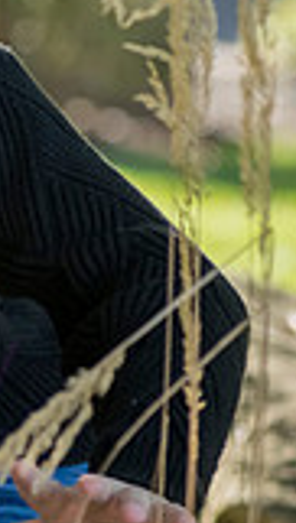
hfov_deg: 3.0
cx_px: -634
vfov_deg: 5.4
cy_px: 138
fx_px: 5505
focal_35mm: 396
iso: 800
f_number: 4.5
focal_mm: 105
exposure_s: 1/640
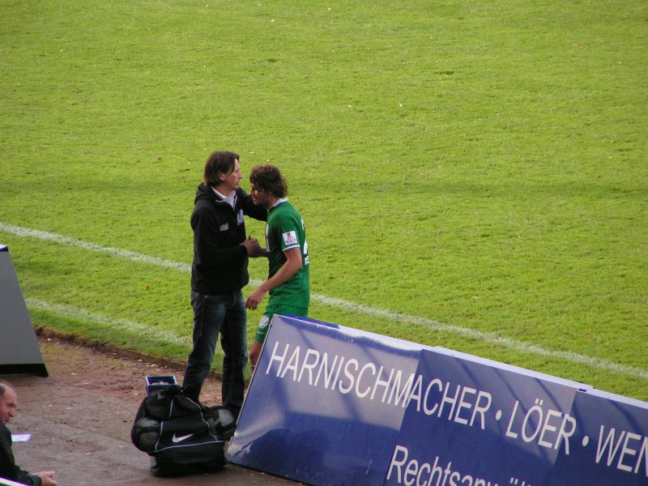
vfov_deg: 3.9
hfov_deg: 5.2
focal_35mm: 380
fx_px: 7113
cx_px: 324
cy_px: 243
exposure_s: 1/500
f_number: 3.5
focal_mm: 58
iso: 160
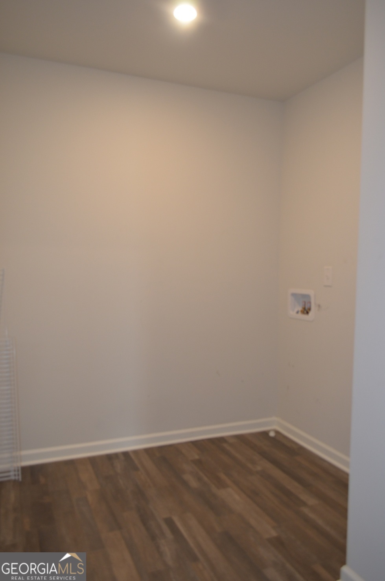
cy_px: 290
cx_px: 192
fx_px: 435
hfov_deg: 47.7
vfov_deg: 67.5
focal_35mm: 27
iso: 500
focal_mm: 18
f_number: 3.5
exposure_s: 1/30
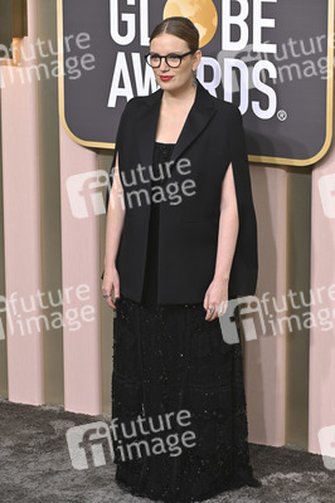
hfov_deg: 11.8
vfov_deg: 17.7
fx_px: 1622
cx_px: 168
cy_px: 252
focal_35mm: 116
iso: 800
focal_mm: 116
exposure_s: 1/640
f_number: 8
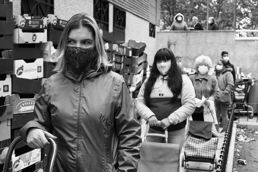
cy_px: 86
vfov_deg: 27.0
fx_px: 358
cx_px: 129
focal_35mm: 50
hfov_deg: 39.6
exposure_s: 1/320
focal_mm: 50
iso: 3200
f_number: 9.5
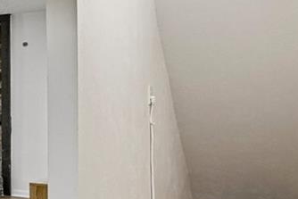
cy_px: 97
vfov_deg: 20.3
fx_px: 555
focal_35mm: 67
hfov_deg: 18.5
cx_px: -307
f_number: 8
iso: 400
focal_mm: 14
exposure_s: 1/15
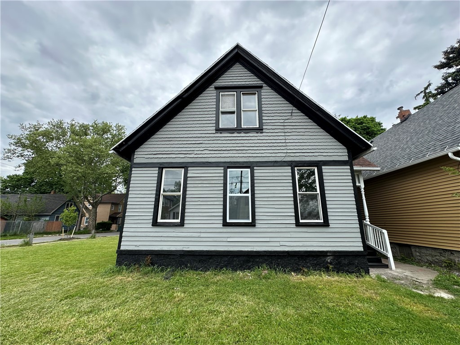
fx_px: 186
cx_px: 230
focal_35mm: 14
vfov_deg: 85.7
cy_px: 172
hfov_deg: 102.1
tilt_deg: +15.0
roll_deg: -0.3
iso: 40
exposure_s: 1/807
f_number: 2.2
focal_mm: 2.22
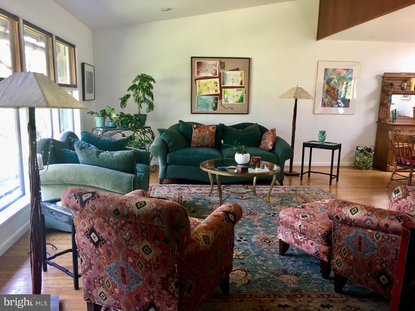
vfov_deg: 48.2
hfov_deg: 61.7
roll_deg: -1.1
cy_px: 156
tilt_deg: -9.7
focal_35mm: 29
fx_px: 348
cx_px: 208
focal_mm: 4.15
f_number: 2.2
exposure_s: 1/30
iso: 100
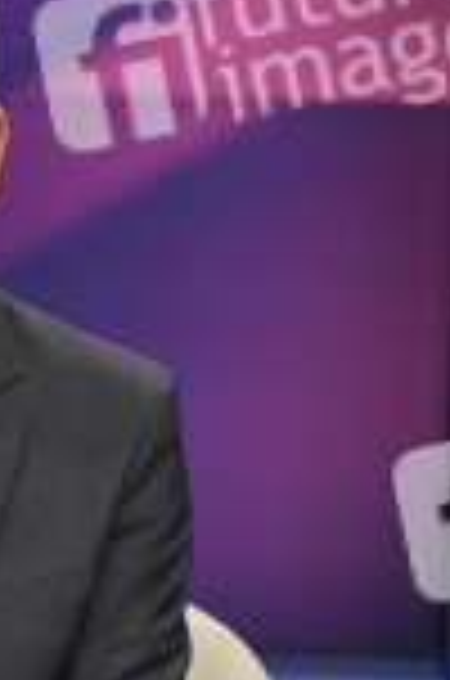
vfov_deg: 13.1
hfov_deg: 8.7
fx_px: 2901
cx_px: -144
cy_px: 721
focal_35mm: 154
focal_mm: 58
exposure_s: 1/200
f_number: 5.6
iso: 2500
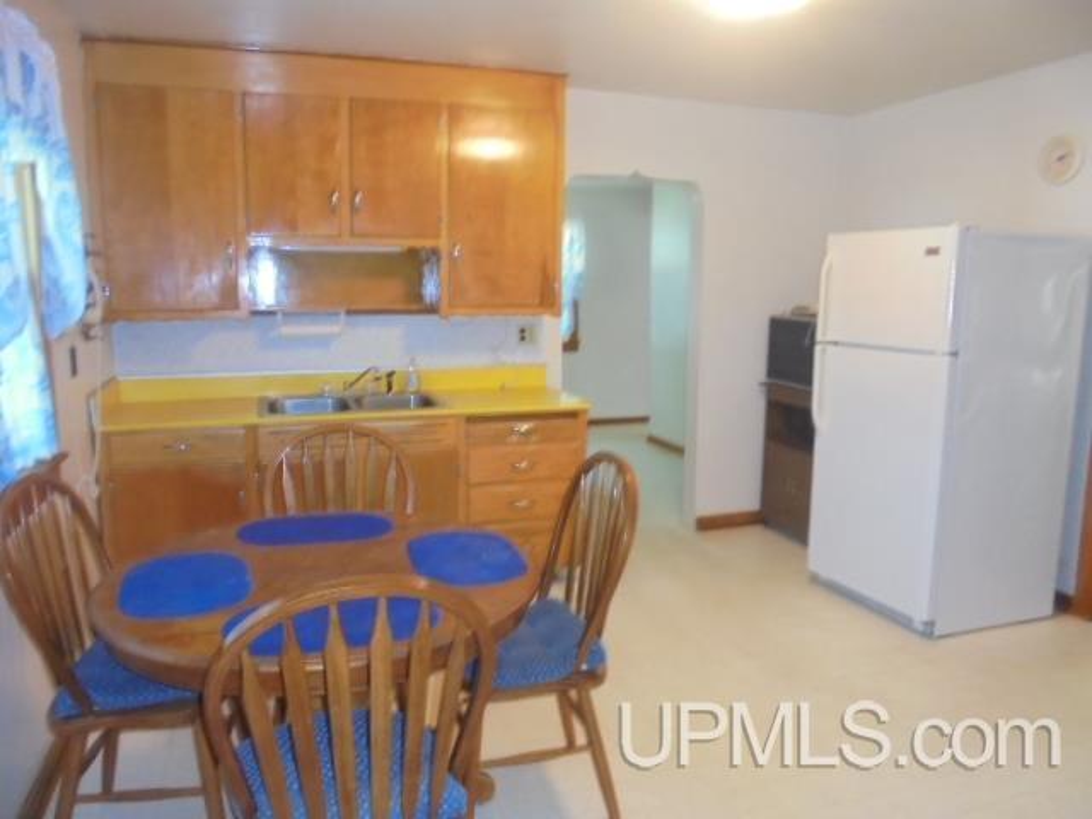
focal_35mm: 26
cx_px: 546
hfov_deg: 67.3
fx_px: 820
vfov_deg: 53.1
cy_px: 410
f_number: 3.5
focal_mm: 4.6
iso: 400
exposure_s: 1/30
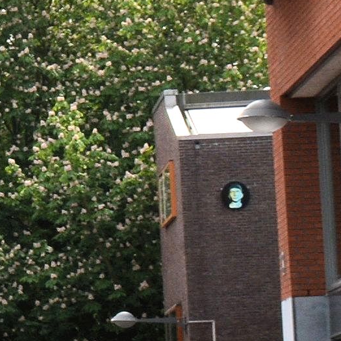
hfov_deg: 6.2
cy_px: 264
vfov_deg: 6.7
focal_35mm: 262
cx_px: -642
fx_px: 2920
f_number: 9
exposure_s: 1/200
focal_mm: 18
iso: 100
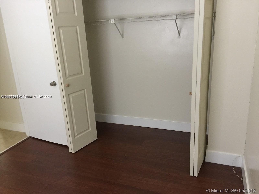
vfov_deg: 48.2
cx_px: 130
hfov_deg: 61.7
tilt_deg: -14.6
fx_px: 217
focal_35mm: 29
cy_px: 97
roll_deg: +0.9
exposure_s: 1/15
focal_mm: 4.15
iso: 100
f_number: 2.2
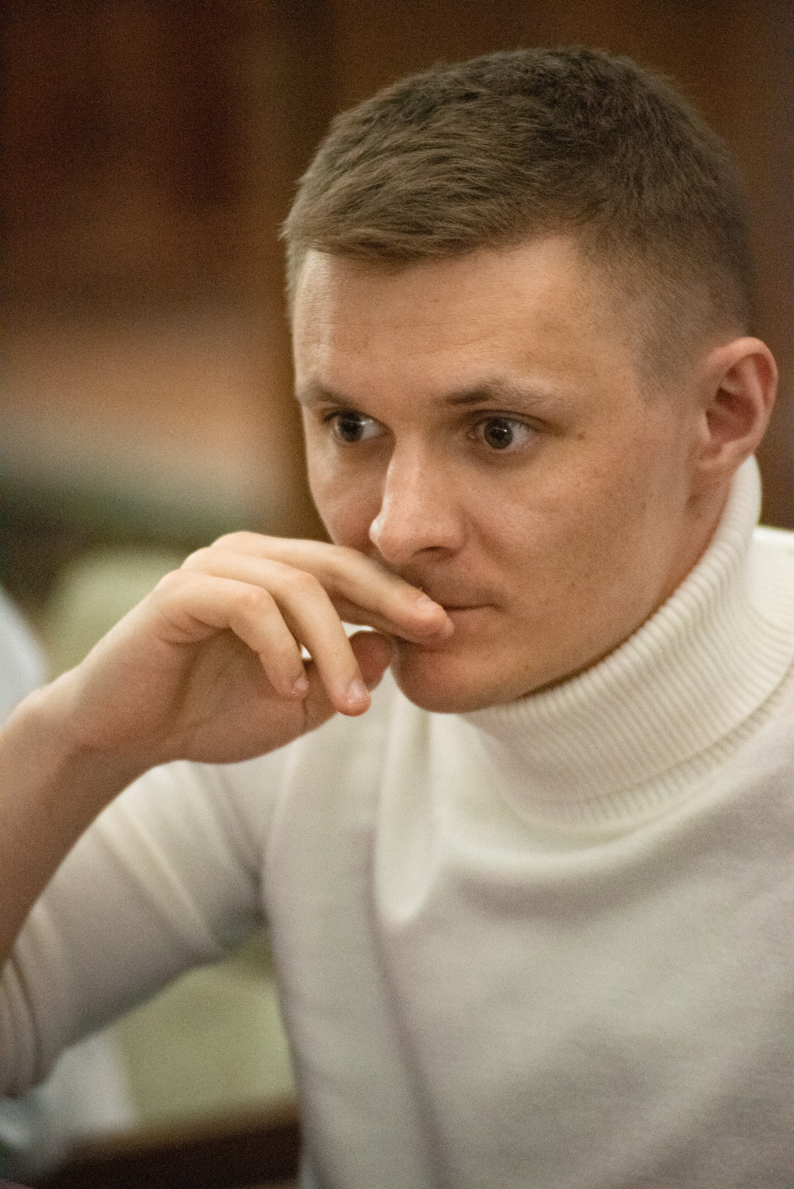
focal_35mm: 200
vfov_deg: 10.3
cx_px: 397
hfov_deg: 6.9
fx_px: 6611
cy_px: 594
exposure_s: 1/160
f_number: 3.5
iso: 12800
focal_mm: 200
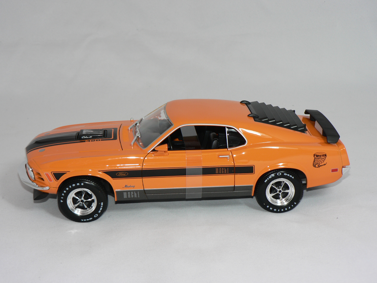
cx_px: 188
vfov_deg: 22.9
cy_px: 142
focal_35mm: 64
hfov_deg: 30.3
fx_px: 697
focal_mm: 10.7
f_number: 3.2
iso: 80
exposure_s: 1/60
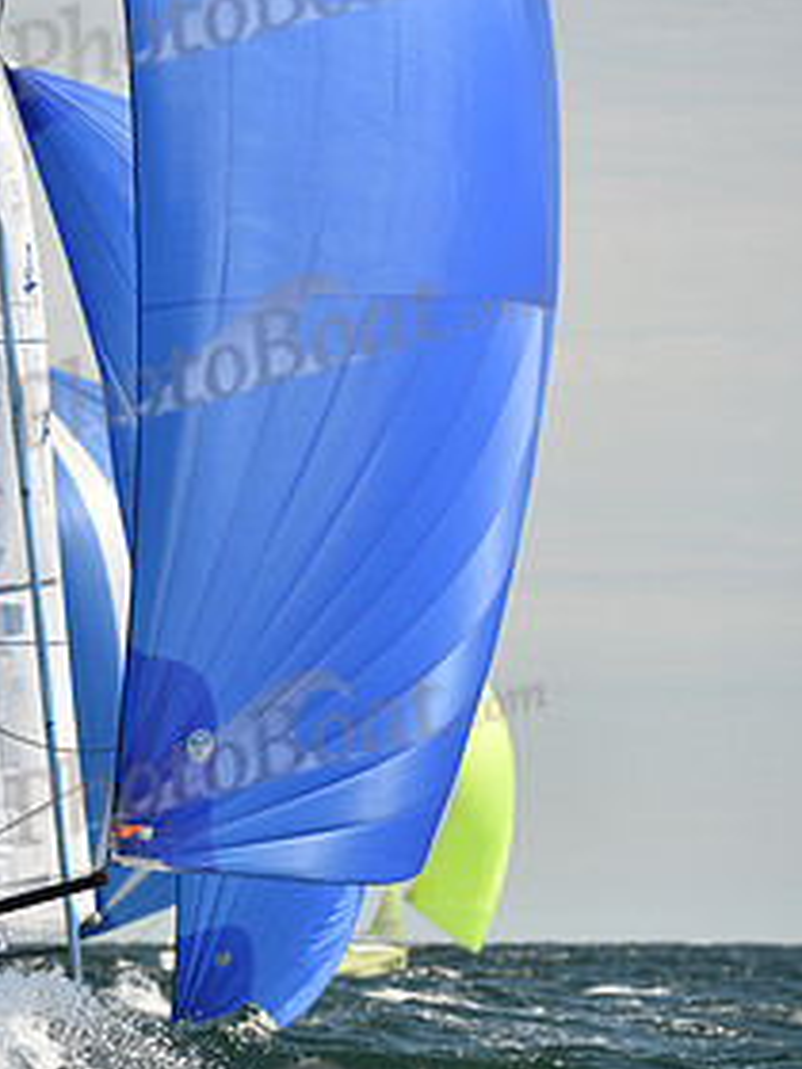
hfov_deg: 2.3
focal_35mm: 658
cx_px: -187
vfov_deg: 3.0
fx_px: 20326
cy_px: 605
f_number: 7.1
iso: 250
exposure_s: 1/1250
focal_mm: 330
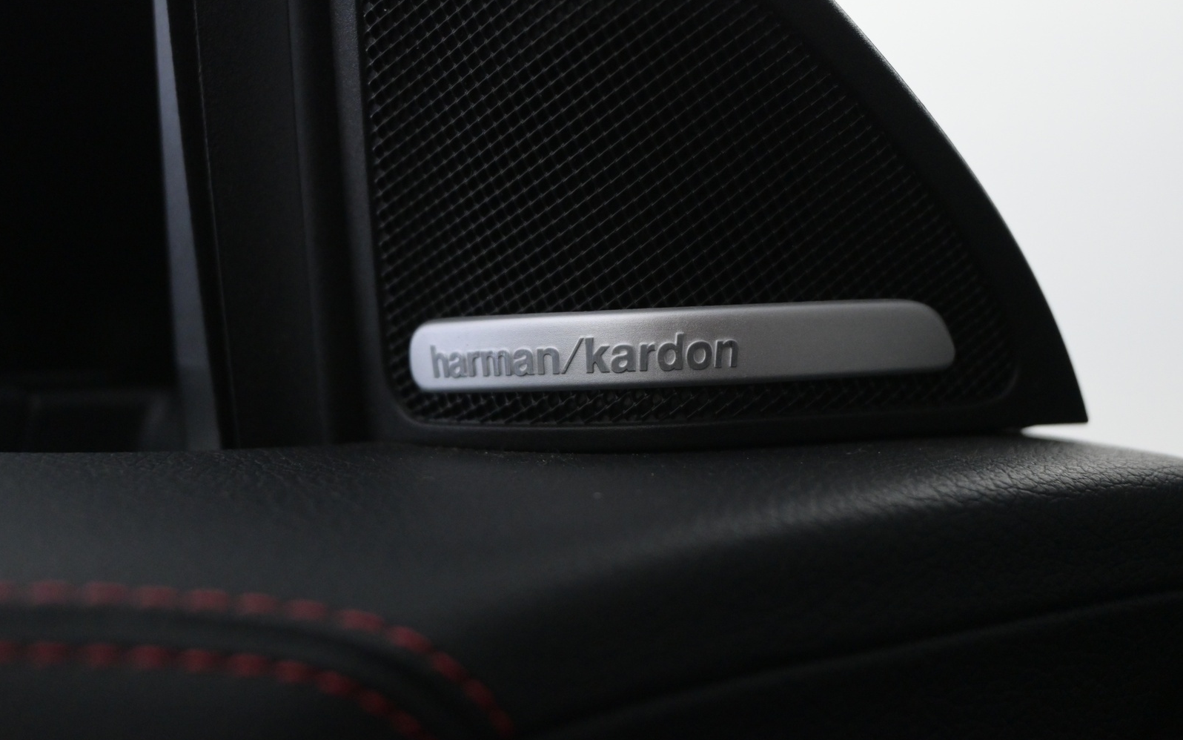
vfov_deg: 21.5
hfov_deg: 33.7
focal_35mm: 61
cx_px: 587
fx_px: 1951
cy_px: 344
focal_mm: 39
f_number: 5.6
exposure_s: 1/100
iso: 2500
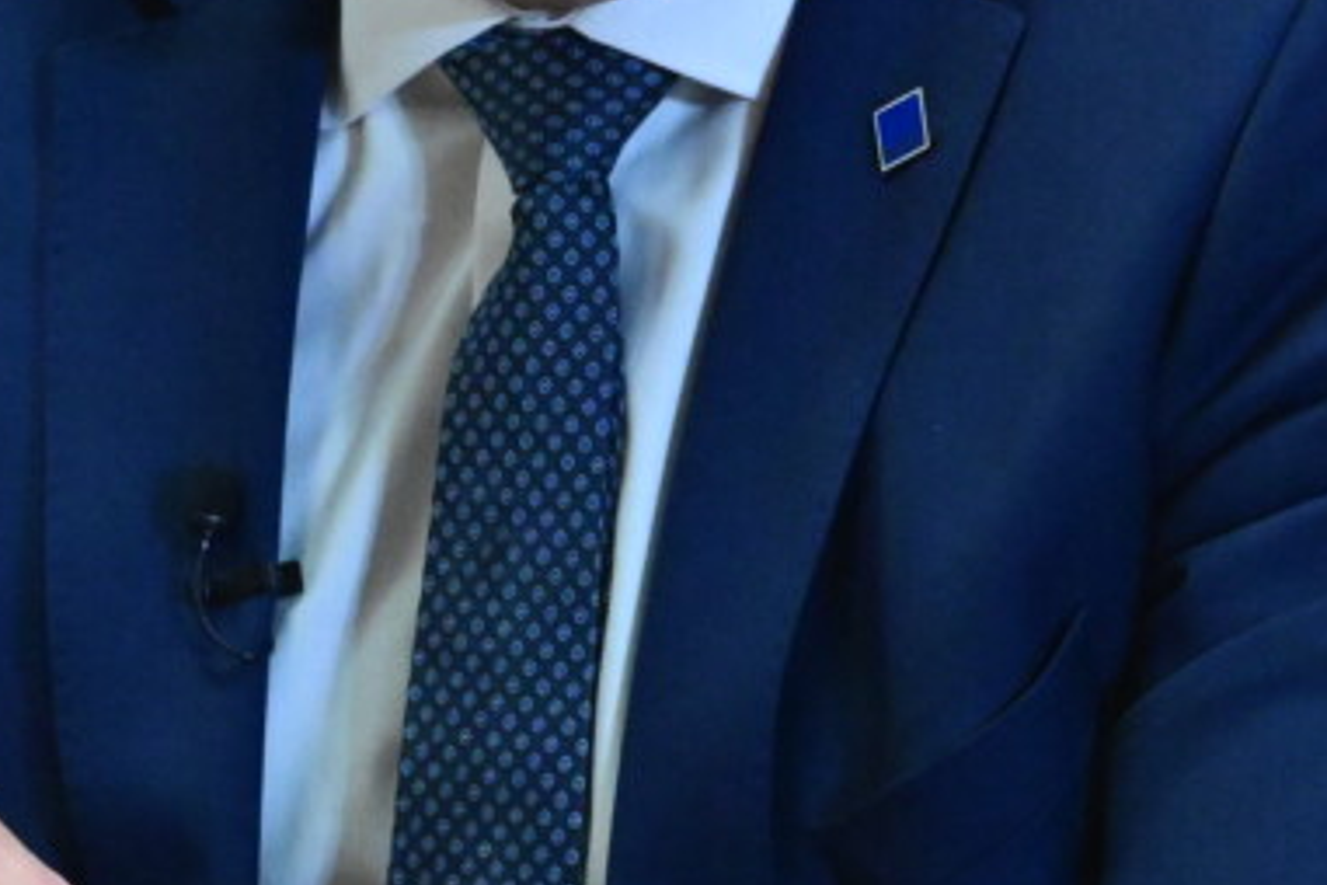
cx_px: 533
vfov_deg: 1.9
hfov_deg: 2.9
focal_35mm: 708
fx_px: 26096
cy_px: 87
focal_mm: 150
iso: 6400
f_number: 5.6
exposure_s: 1/320
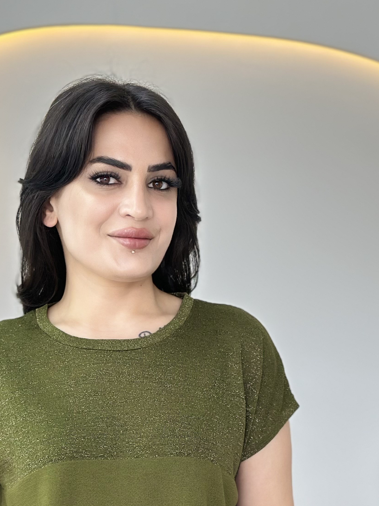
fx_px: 1285
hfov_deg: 16.8
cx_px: 174
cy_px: 453
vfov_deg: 21.8
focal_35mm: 88
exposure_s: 1/100
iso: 64
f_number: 1.78
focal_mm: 6.86
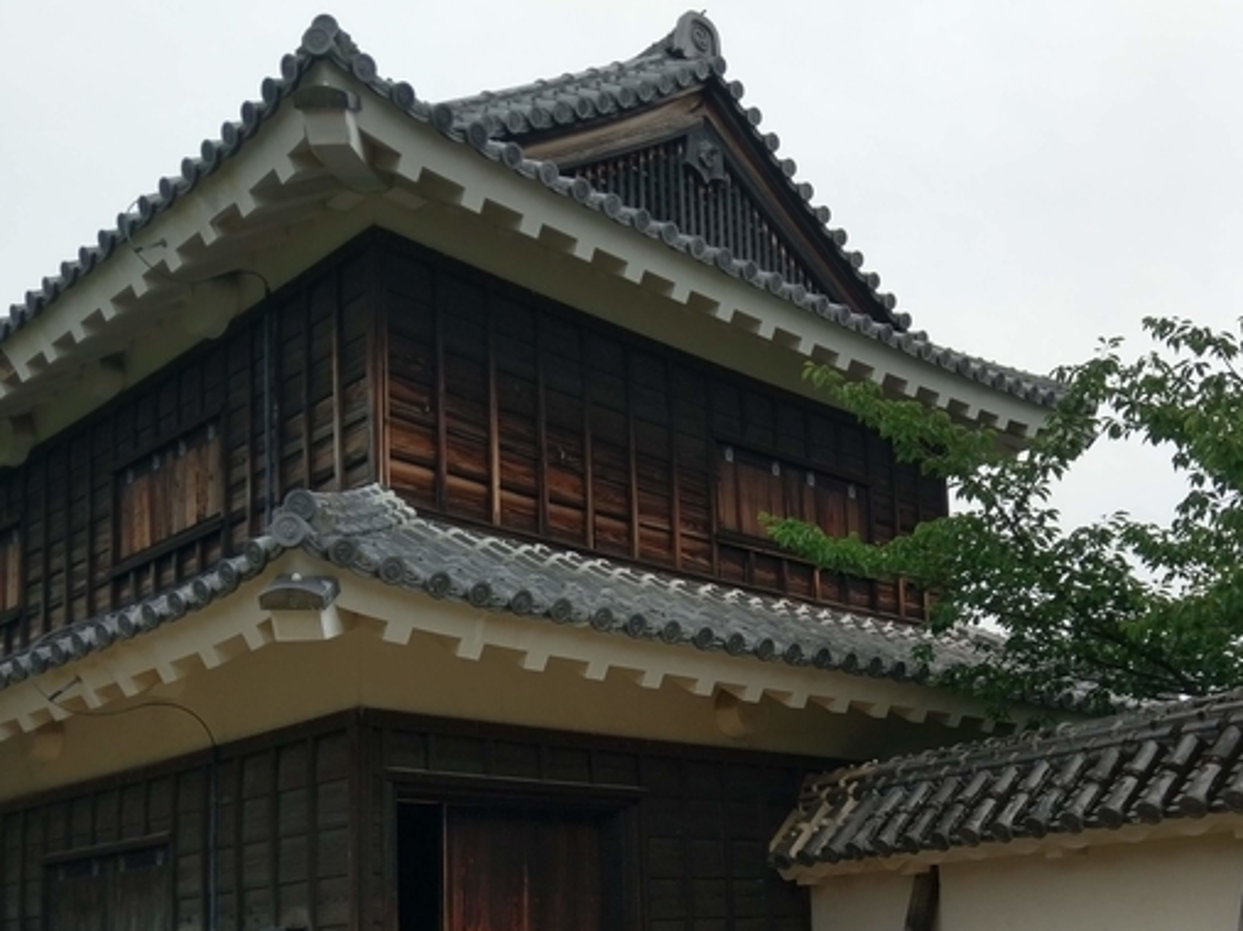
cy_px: 733
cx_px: 669
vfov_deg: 34.2
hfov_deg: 45.7
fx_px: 1472
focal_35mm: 41
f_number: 1.8
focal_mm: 4.58
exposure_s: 1/3556
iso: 125
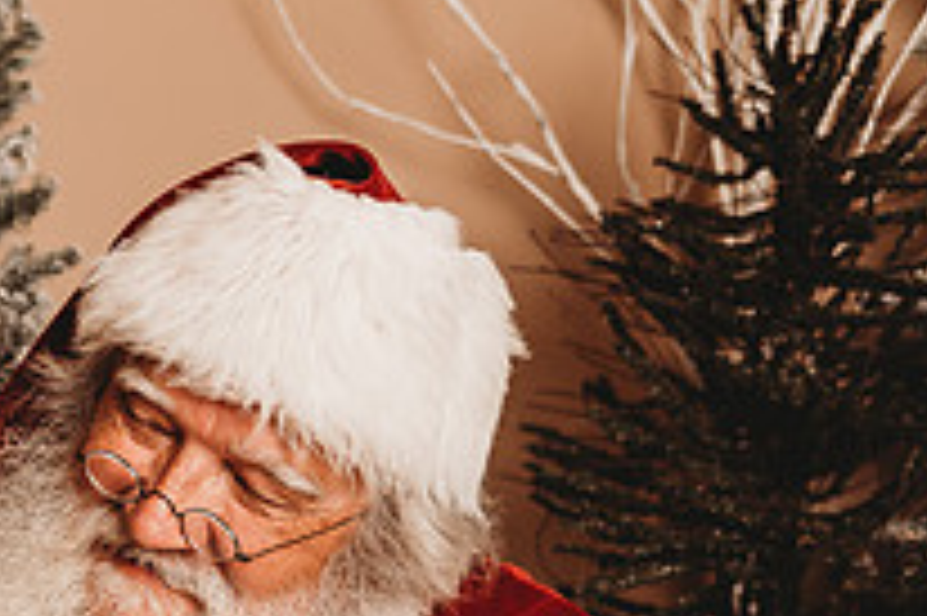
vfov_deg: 12.5
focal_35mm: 107
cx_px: -140
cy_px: 740
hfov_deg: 18.3
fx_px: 2753
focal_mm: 38
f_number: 4
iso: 100
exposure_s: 1/160
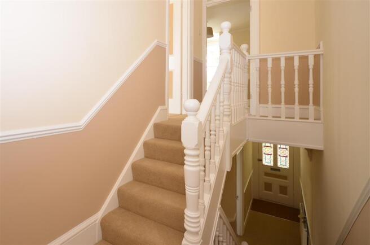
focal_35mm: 15
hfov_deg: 100.5
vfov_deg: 77.0
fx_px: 154
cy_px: 122
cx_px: 185
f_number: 5
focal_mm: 10
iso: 200
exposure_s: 1/25
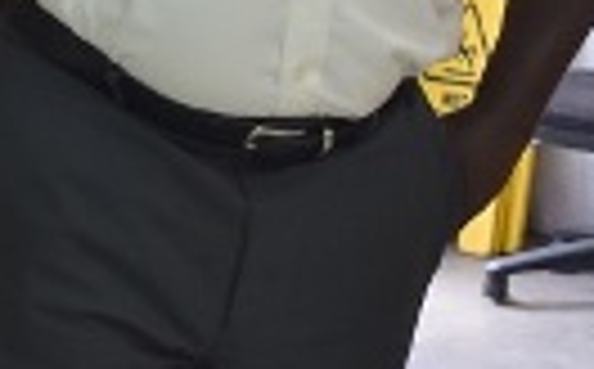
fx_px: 3725
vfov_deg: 5.6
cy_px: -171
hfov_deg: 9.1
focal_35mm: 230
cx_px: 482
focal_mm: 31
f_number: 4.2
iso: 450
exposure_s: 1/60
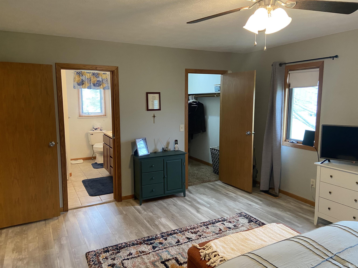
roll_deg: +0.9
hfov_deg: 67.3
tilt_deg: -6.8
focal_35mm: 26
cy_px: 134
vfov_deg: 53.1
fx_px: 269
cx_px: 179
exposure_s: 1/60
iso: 320
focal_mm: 4.25
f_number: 1.8
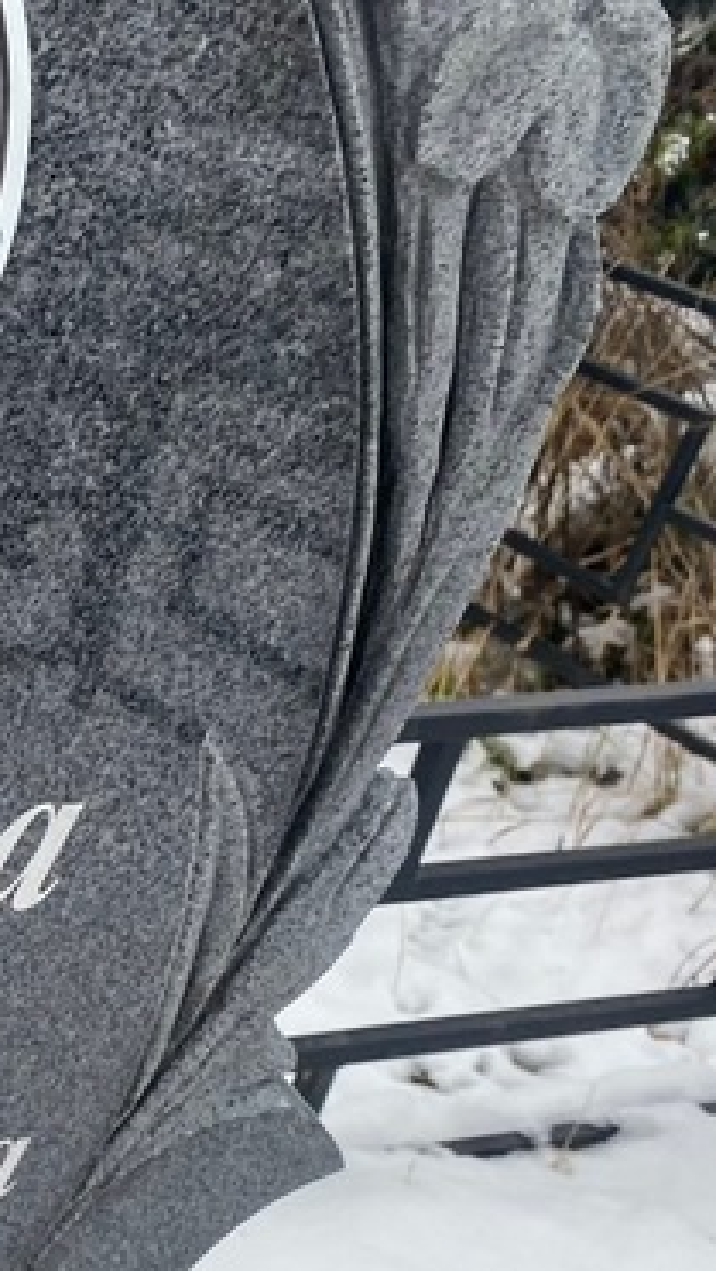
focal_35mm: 61
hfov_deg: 16.9
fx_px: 2057
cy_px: 1007
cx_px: -497
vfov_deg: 33.4
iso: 32
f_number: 1.8
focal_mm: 4.25
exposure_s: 1/169
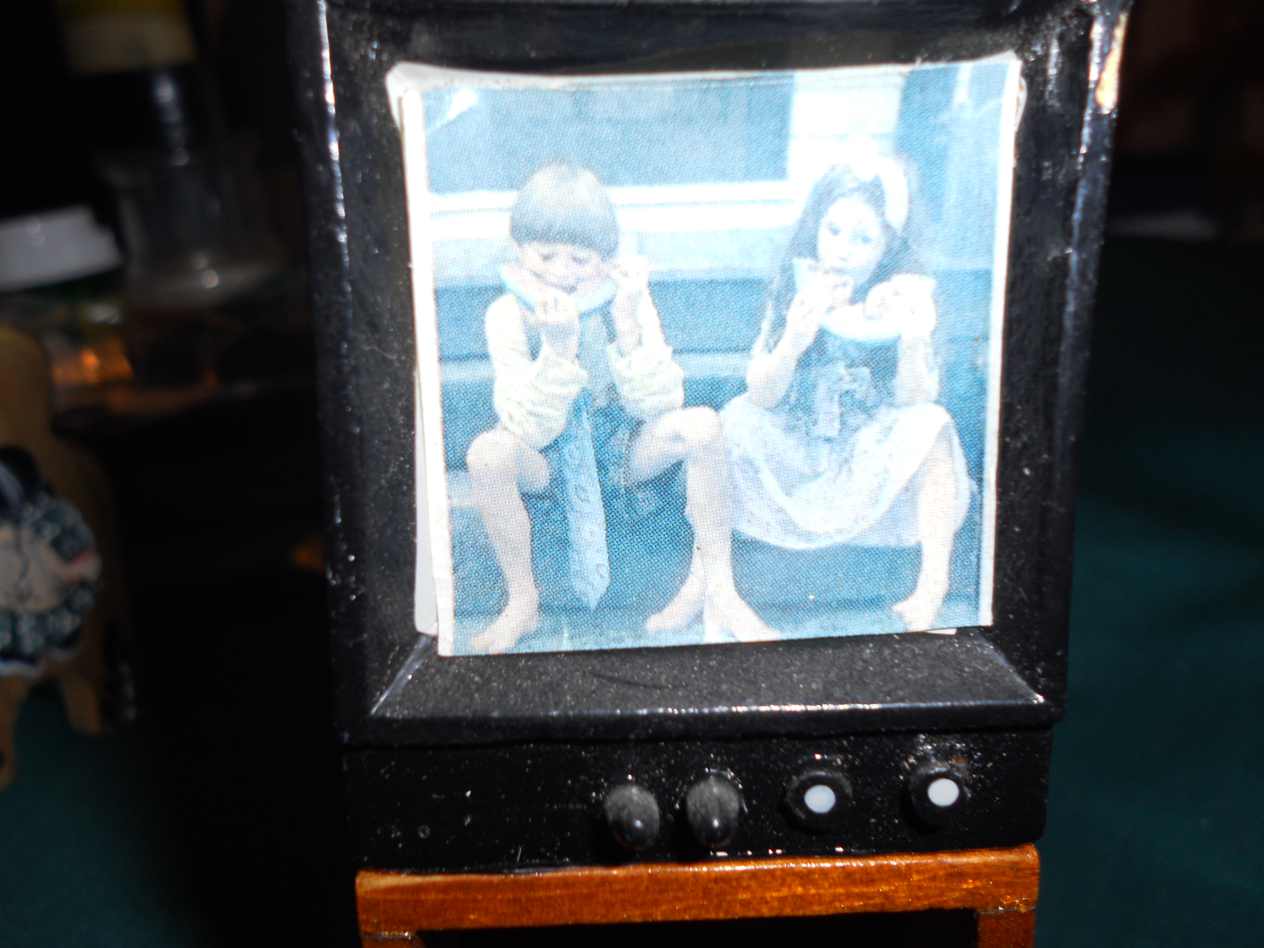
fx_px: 1168
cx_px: 632
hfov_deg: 56.8
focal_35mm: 32
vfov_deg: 44.2
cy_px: 474
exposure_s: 1/25
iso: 80
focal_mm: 5.8
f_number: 8.8
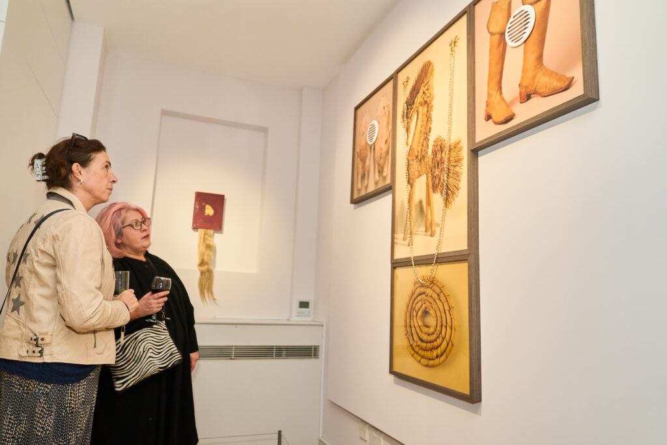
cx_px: 334
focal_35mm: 24
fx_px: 445
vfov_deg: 53.1
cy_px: 222
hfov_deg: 73.7
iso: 1250
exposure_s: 1/100
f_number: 3.5
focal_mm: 24
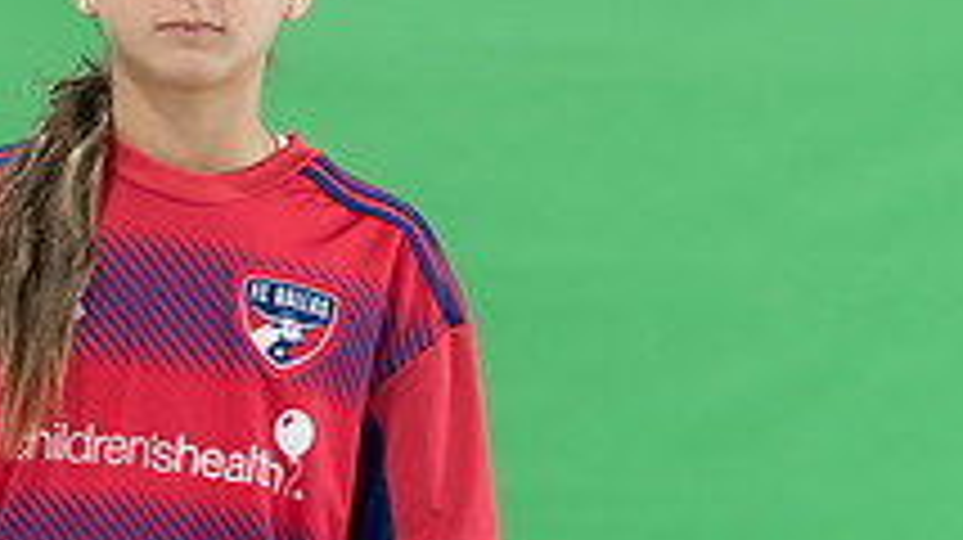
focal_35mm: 349
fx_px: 8905
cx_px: 126
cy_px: 330
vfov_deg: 3.5
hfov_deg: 6.2
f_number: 2.8
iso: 1000
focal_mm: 111
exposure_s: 1/250
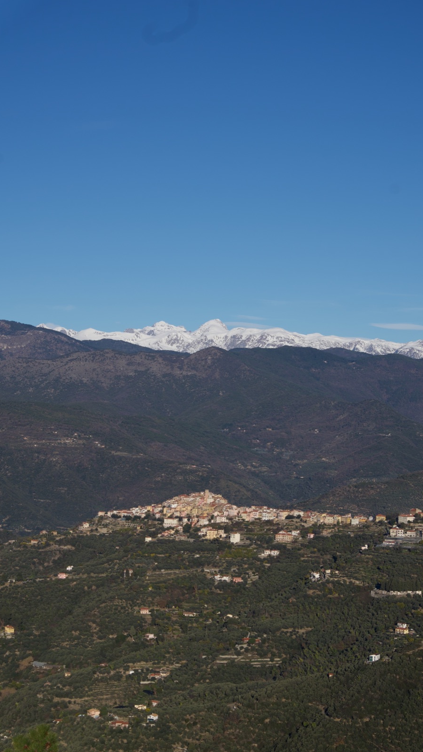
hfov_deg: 15.3
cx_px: 235
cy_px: 376
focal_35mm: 79
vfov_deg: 26.8
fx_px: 1575
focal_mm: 50
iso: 100
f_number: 10
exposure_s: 1/400
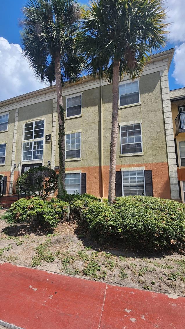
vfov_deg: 102.9
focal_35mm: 15
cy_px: 171
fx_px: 131
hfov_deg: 69.9
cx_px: 75
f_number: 2.2
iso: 50
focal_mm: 2.2
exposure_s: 1/1521
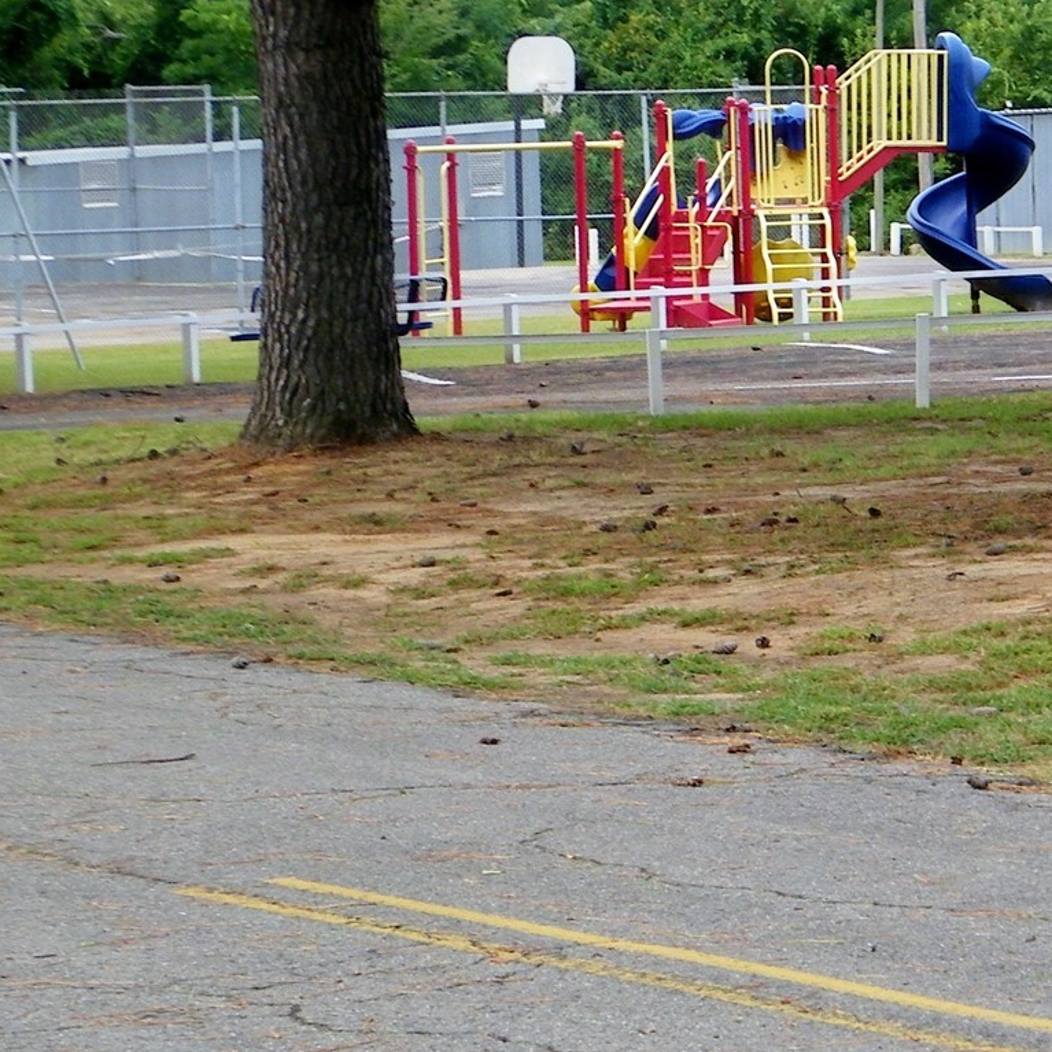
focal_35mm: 177
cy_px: 554
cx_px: 1133
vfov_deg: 9.9
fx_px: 6086
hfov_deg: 9.8
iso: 80
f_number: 4.4
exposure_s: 1/160
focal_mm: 14.3
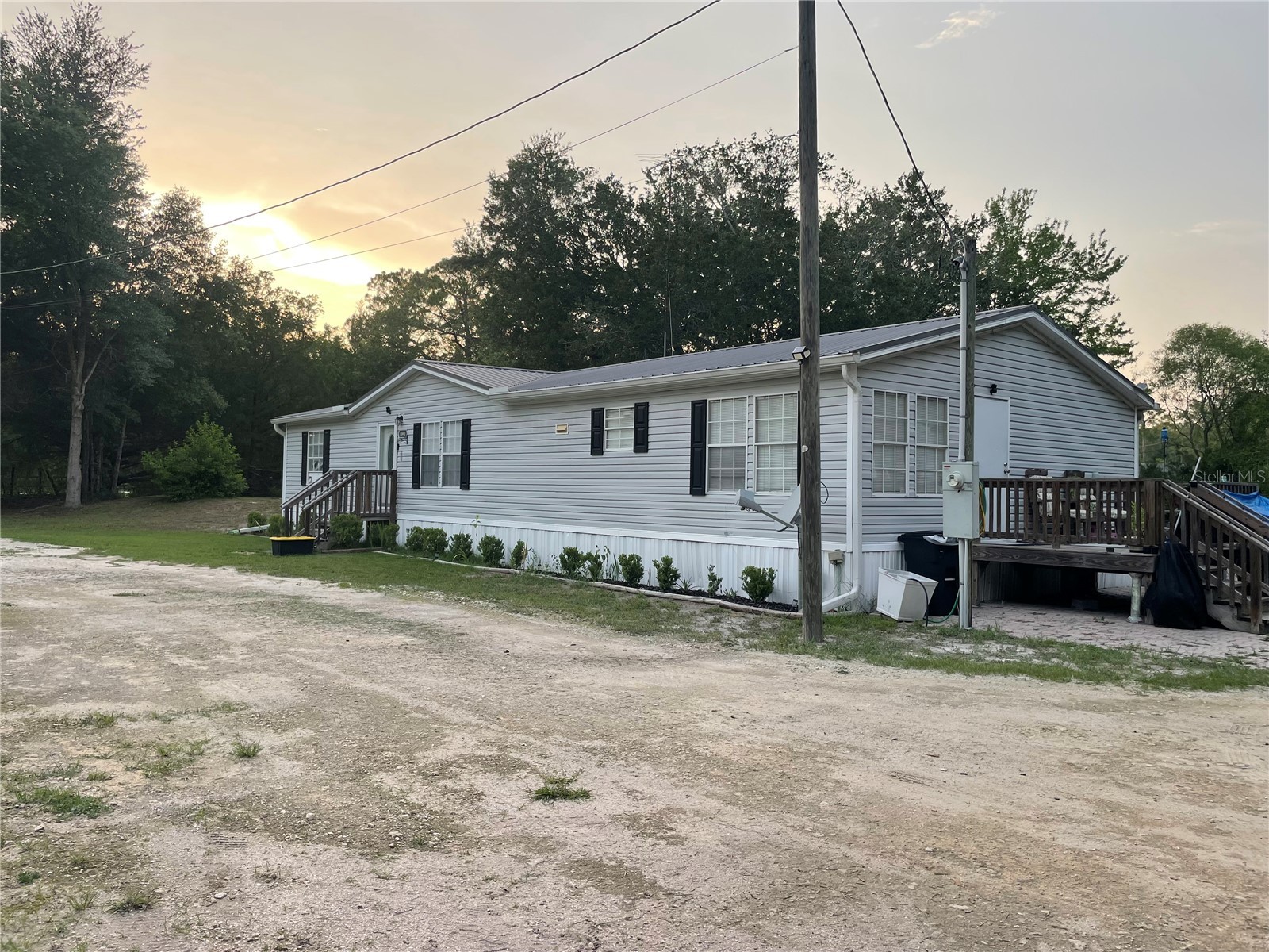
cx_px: 634
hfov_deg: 67.3
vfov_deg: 53.1
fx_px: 953
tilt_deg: +2.3
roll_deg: -1.0
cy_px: 476
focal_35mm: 26
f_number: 1.6
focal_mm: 4.2
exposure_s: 1/419
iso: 32
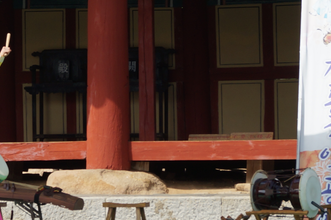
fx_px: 1502
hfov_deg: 12.4
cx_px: -36
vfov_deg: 8.4
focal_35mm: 164
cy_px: 84
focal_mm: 35
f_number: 9
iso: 100
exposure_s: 1/200
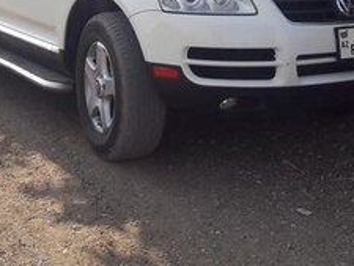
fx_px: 839
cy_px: -48
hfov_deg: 23.8
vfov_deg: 17.2
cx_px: 195
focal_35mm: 82
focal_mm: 3.7
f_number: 1.9
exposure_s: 1/970
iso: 40
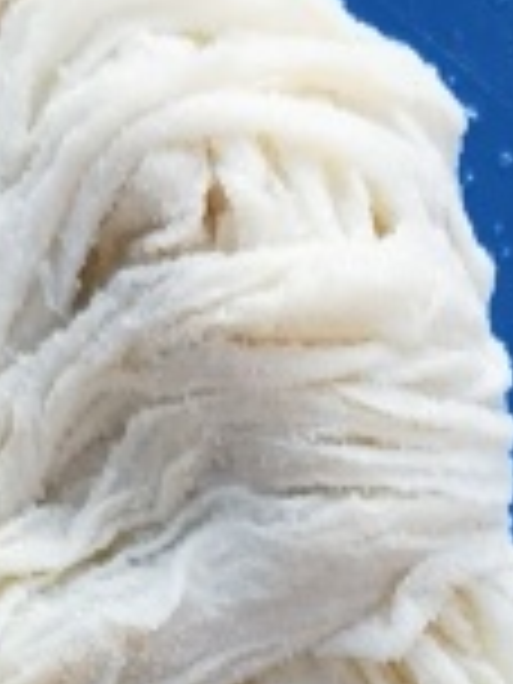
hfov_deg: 7.7
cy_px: 1699
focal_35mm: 189
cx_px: 868
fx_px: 3735
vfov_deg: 9.3
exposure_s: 1/100
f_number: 1.9
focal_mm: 6.67
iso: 200
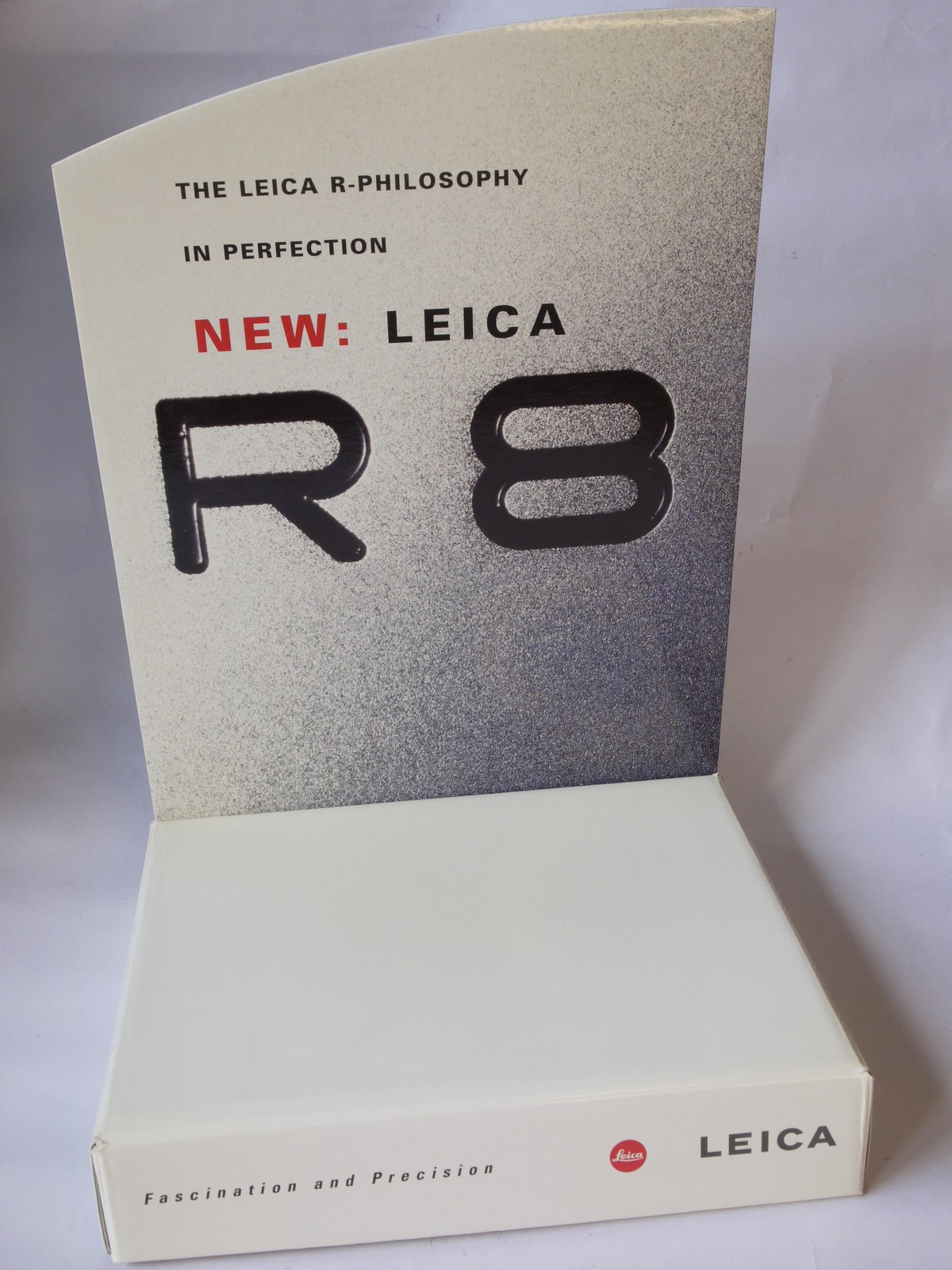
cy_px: 635
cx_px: 476
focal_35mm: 40
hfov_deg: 36.0
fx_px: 1467
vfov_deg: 46.8
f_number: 9
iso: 400
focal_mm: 20
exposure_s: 1/20
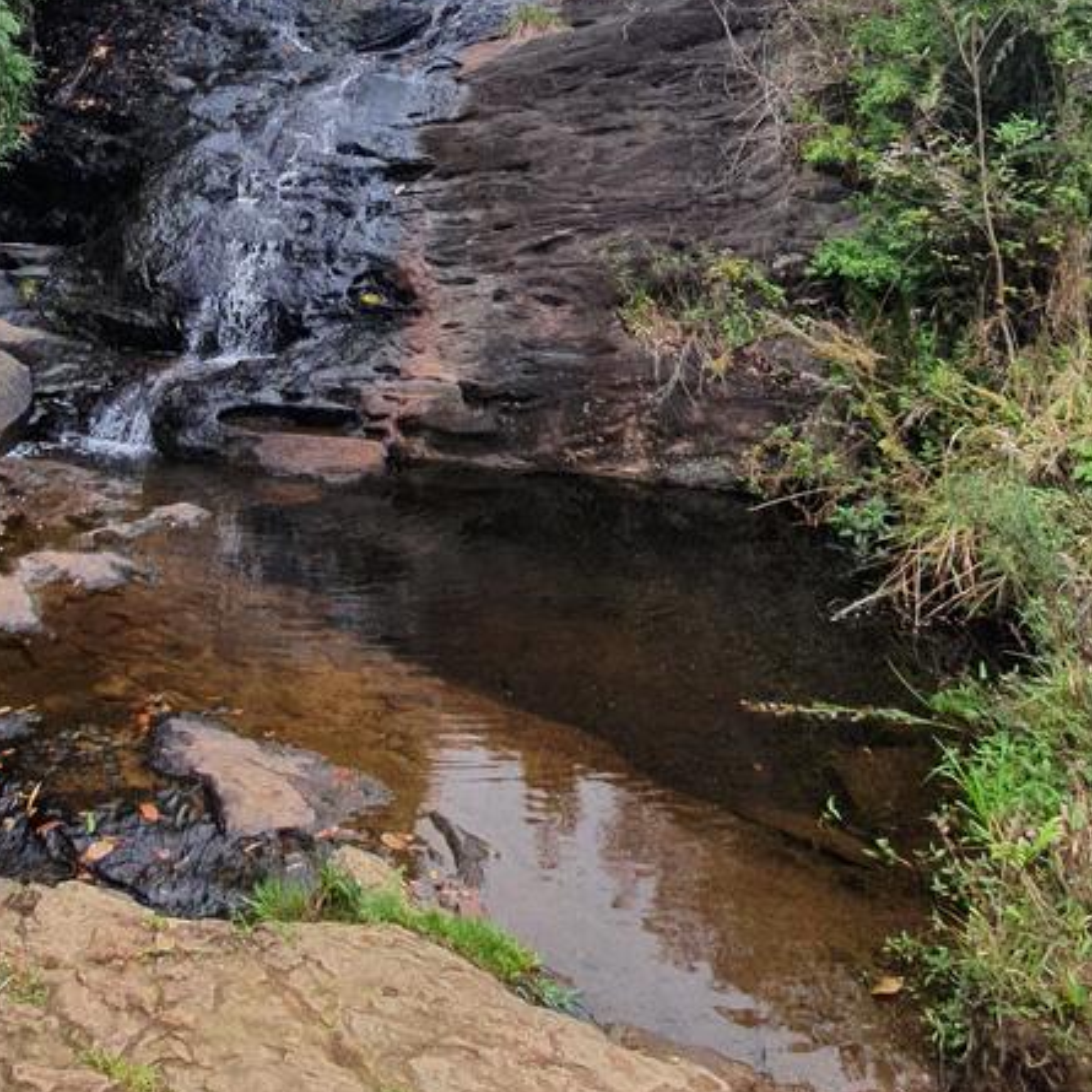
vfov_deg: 47.1
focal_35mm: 31
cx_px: 326
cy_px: 103
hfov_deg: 51.1
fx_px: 1106
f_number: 2.2
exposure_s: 1/339
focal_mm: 1.8
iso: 50
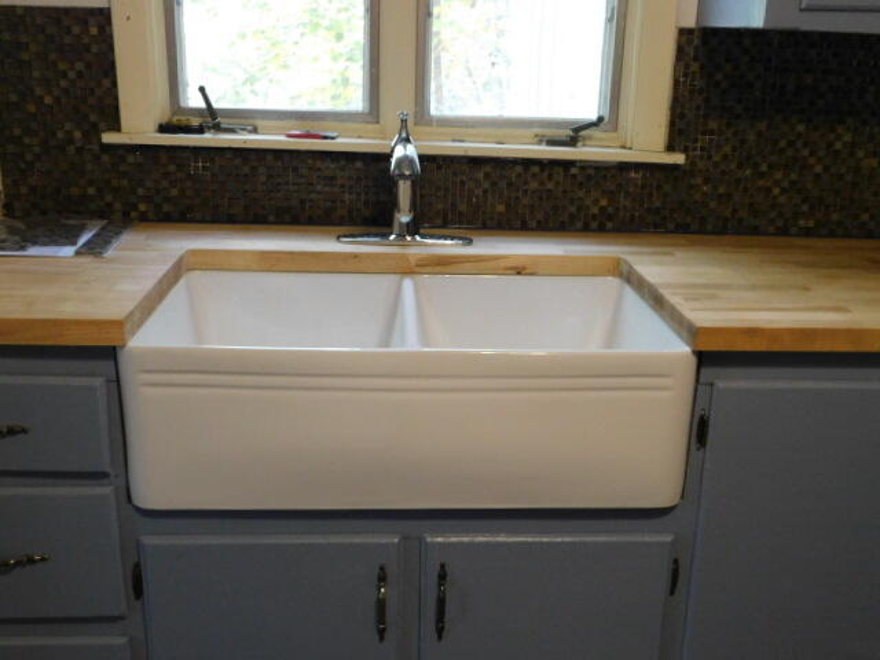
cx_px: 440
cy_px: 330
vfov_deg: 39.7
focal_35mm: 36
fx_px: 915
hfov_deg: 51.4
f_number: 3.5
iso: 400
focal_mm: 6.3
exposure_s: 1/30
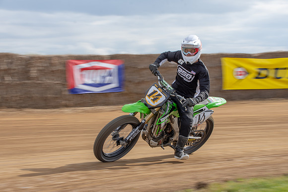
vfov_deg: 12.9
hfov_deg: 19.3
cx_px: 144
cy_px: 96
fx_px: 848
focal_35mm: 106
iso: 100
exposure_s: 1/100
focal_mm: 66
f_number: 13
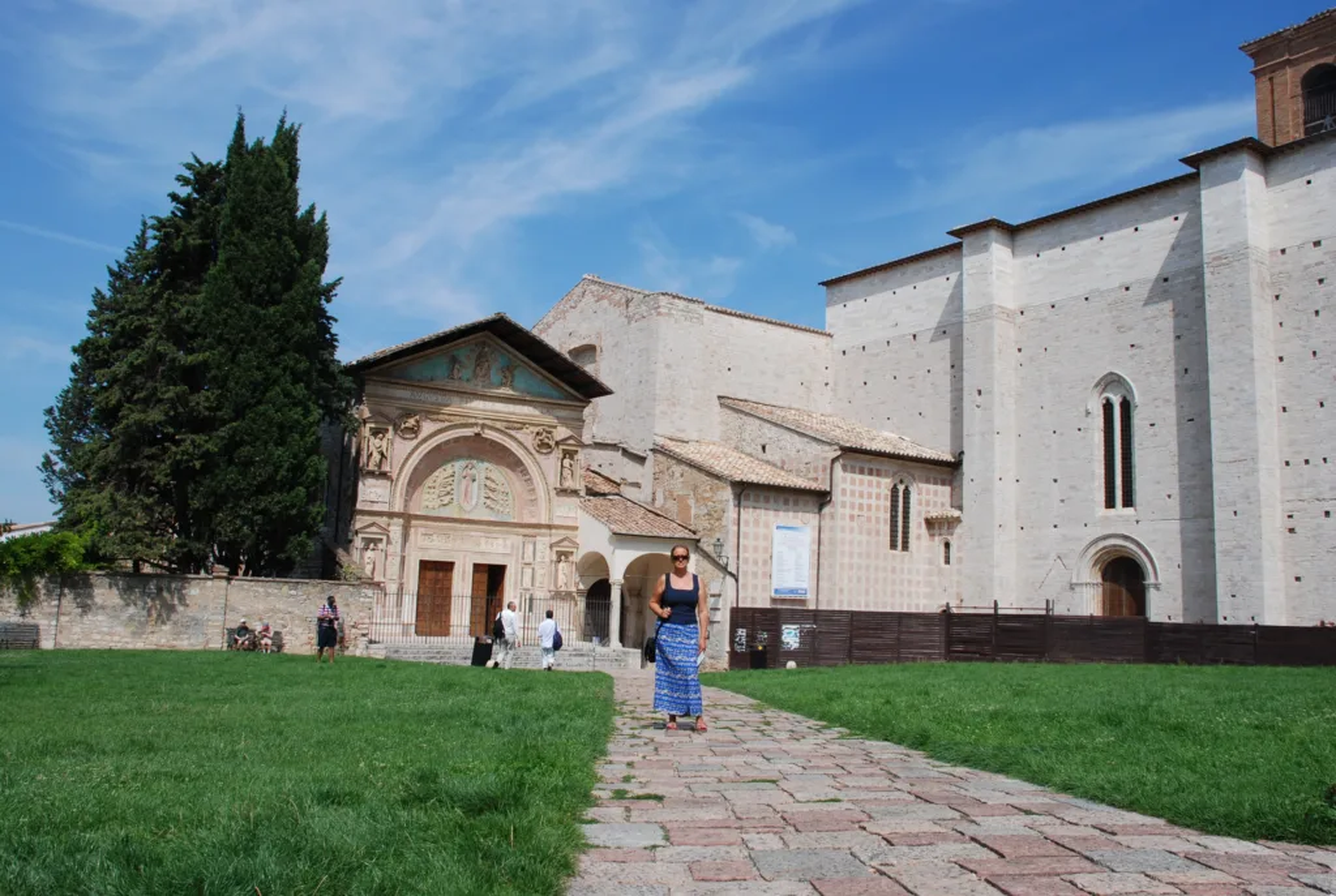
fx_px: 1115
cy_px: 448
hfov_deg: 61.8
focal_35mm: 30
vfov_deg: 43.8
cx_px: 668
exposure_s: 1/250
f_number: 10
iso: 160
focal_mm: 20
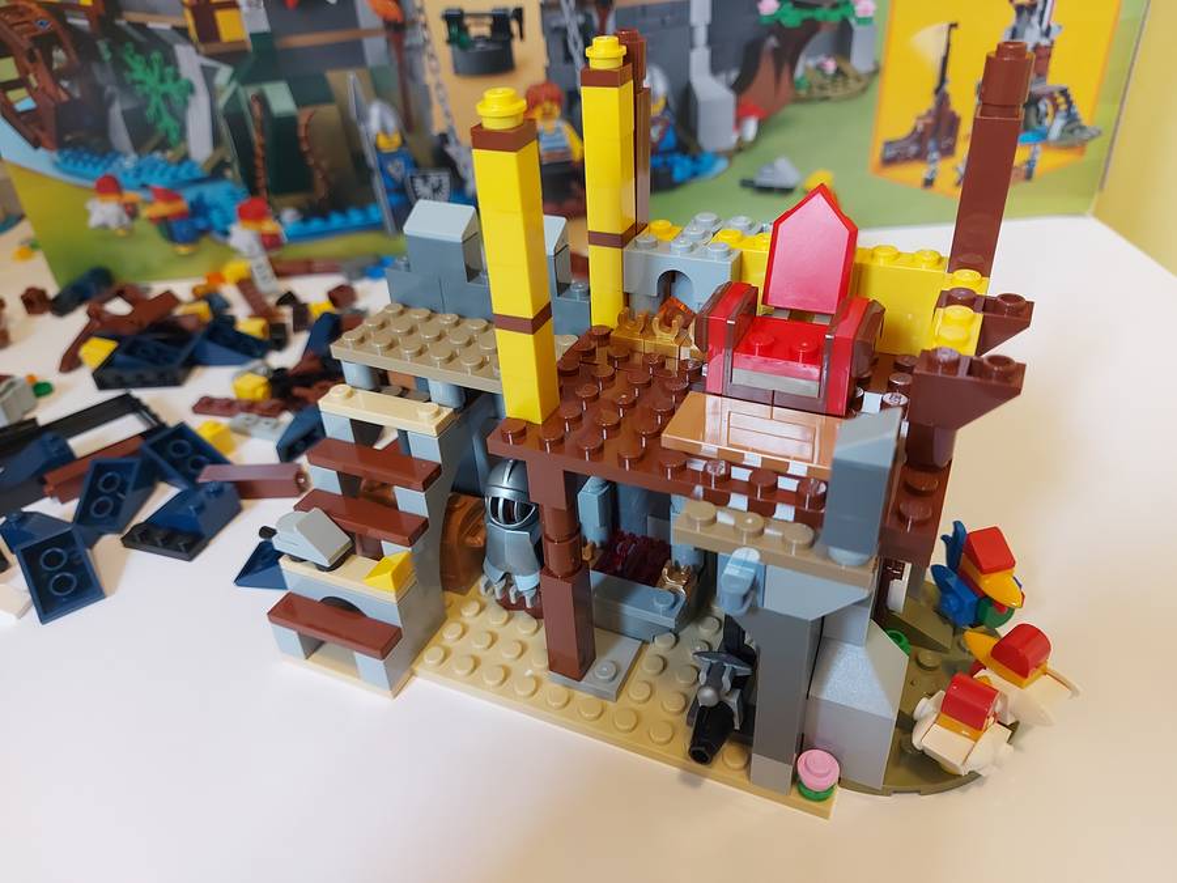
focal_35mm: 24
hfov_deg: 71.6
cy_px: 442
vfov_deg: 56.8
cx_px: 588
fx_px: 816
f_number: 1.8
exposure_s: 1/50
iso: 200
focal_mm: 5.23
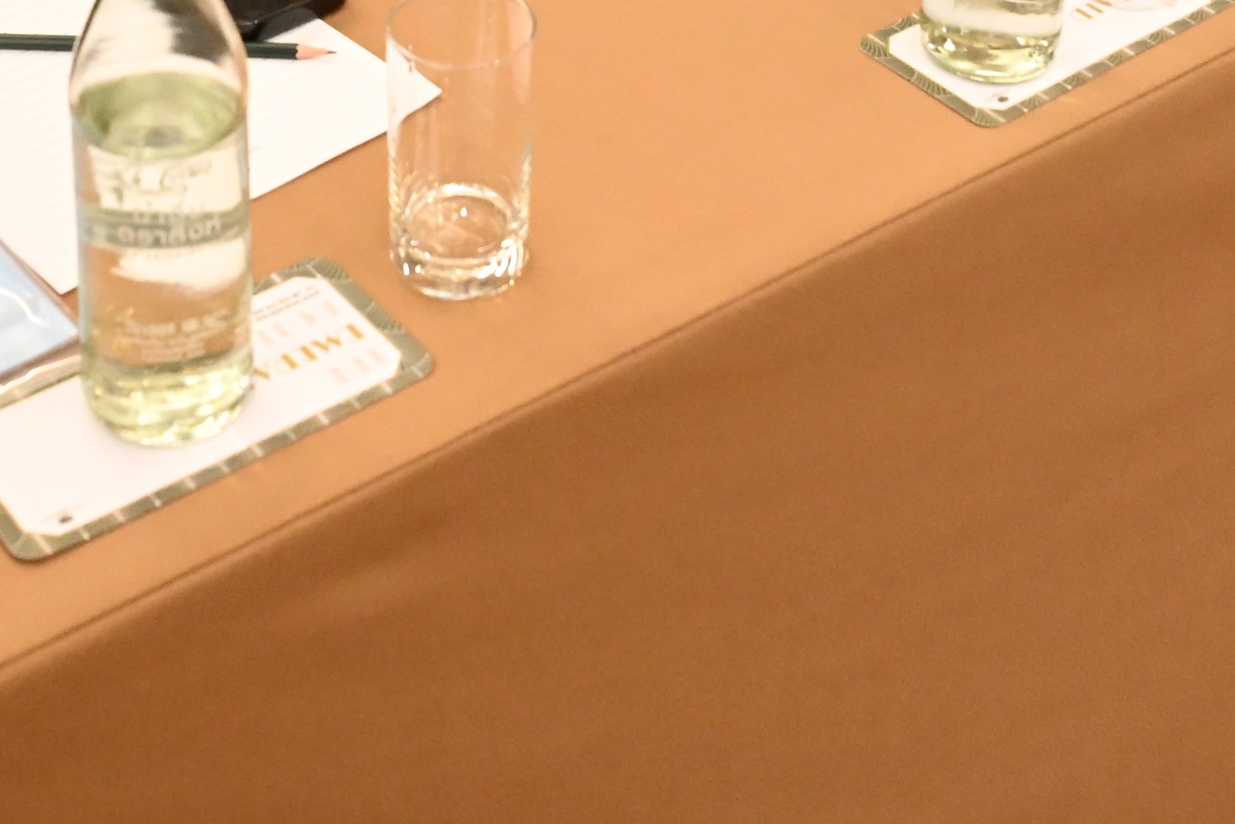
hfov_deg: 25.9
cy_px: -489
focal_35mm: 78
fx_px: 2676
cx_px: 490
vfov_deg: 15.8
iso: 6400
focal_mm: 24
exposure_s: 1/250
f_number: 4
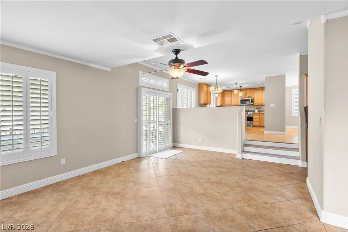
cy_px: 116
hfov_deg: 93.3
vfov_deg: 70.5
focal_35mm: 17
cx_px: 174
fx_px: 164
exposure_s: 1/15
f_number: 8
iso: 400
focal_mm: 17
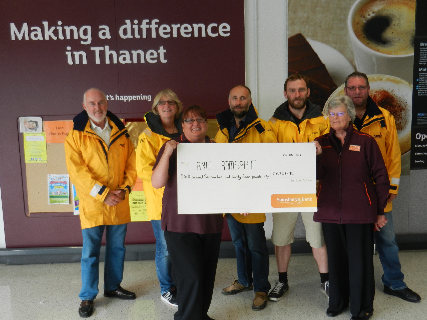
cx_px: 214
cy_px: 160
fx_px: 469
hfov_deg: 49.0
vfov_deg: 37.7
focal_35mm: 38
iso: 160
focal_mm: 6.9
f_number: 4
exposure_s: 1/40
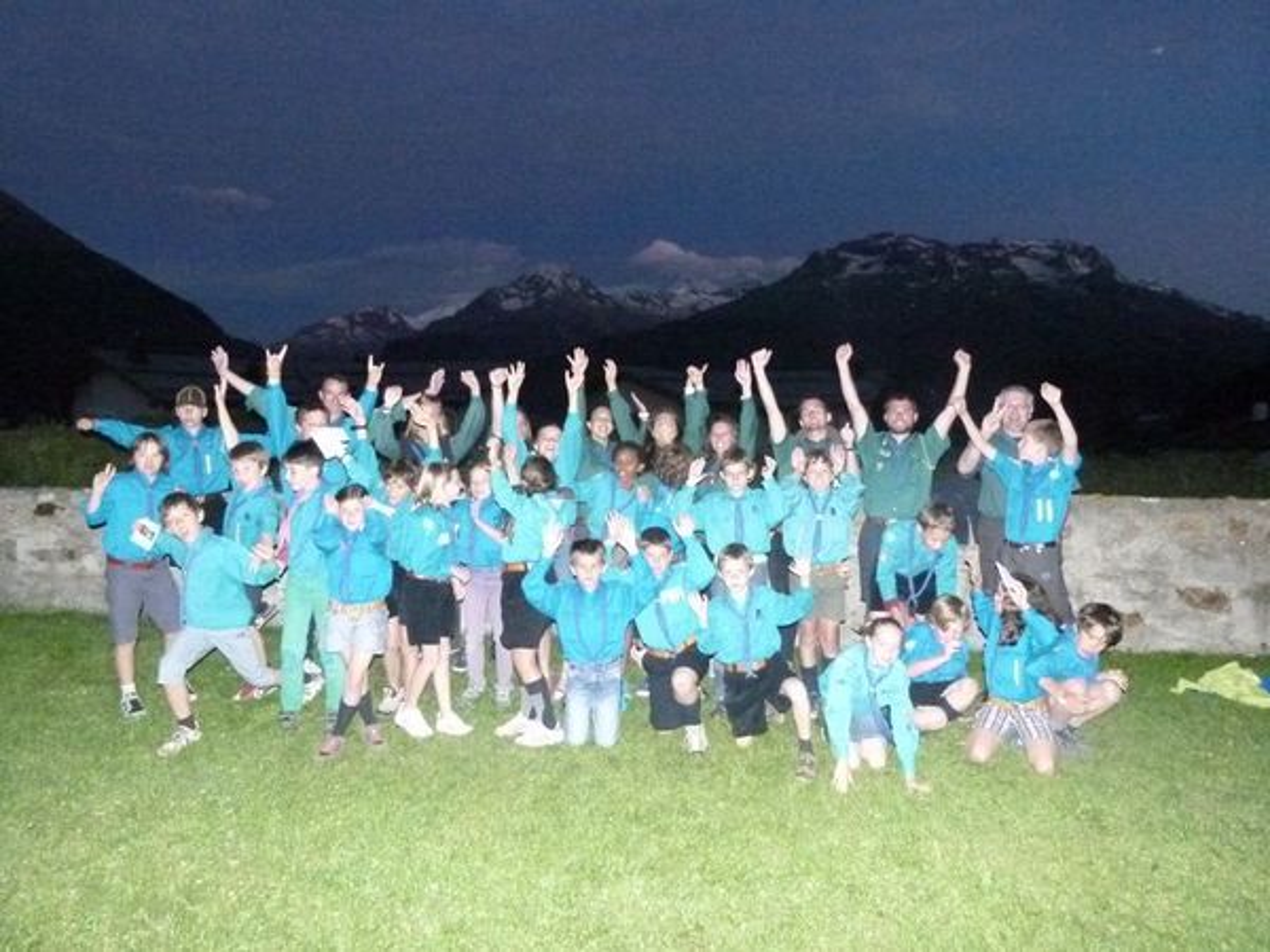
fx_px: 917
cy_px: 476
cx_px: 635
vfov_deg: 54.9
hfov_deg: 69.4
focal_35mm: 25
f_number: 2.8
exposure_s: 1/60
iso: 1250
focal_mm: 4.5
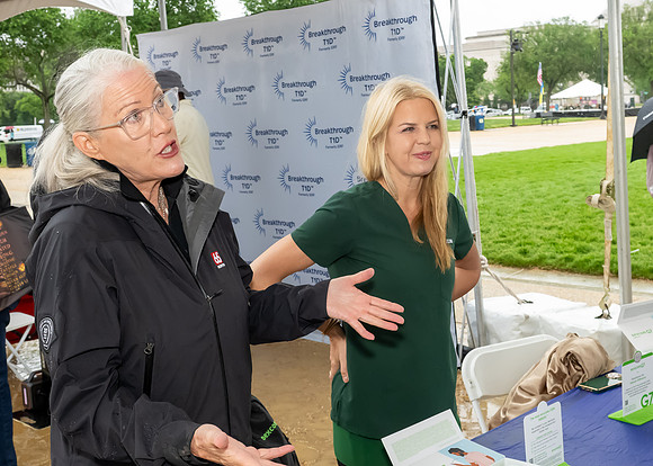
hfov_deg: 39.4
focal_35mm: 49
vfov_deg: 28.6
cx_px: 369
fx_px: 911
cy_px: 186
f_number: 7.1
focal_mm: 26
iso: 3600
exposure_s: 1/250
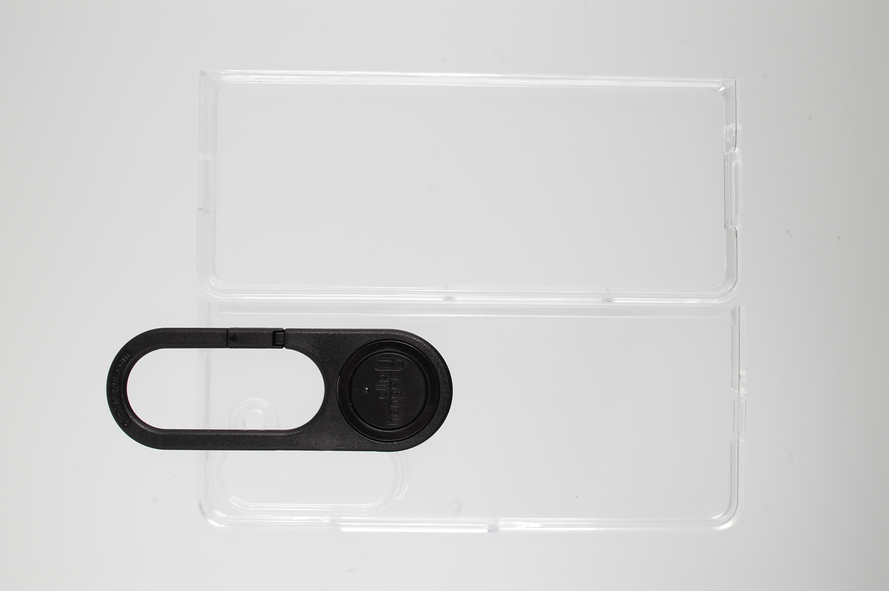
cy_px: 296
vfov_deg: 36.8
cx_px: 444
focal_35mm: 36
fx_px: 888
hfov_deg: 53.2
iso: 200
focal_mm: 24
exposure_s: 1/160
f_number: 13
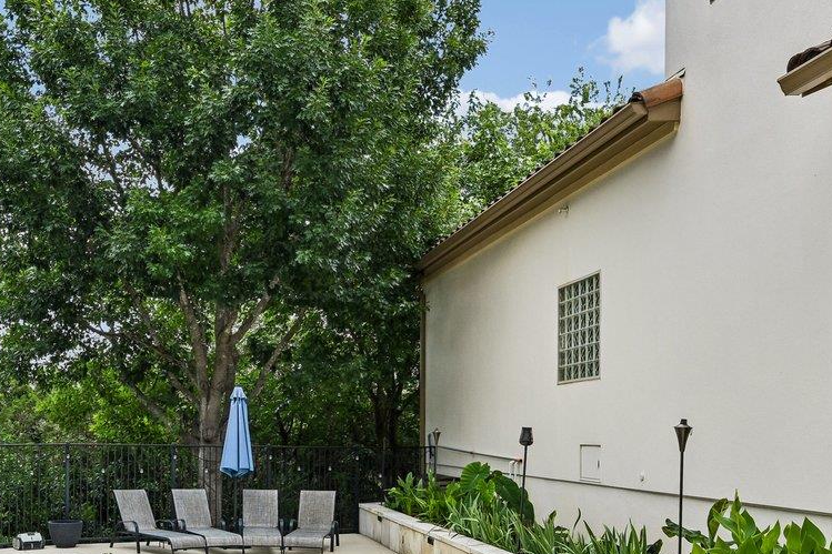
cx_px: 233
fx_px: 947
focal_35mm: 41
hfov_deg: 46.1
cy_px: 437
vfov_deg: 31.8
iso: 100
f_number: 6.7
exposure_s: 1/250
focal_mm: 15
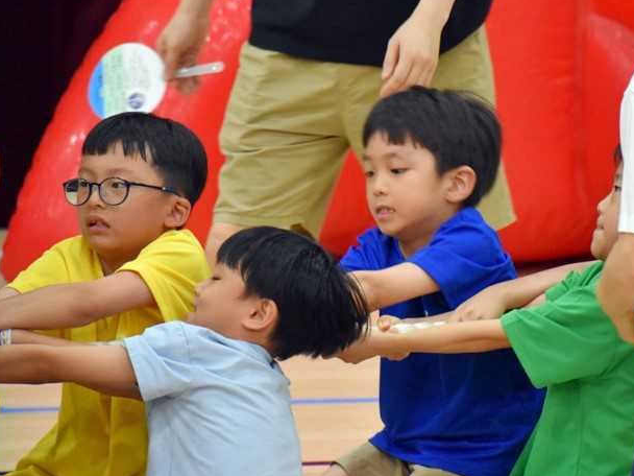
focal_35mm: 427
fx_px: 7821
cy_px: 224
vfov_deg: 3.5
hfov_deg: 4.6
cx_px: 425
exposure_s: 1/125
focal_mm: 200
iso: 4000
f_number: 6.3
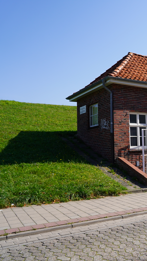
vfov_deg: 52.8
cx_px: 183
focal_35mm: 38
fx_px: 263
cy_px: 131
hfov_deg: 27.0
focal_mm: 24
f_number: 5
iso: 100
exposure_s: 1/500
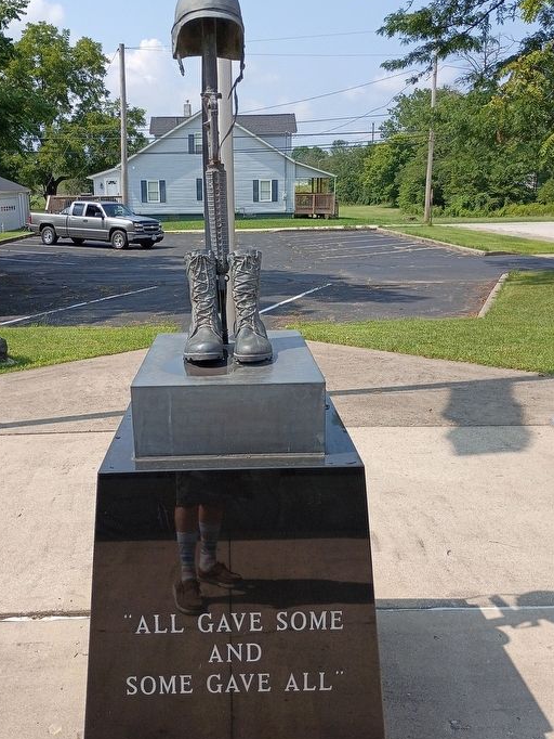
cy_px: 373
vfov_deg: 53.9
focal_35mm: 34
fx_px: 725
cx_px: 239
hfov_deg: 41.7
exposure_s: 1/926
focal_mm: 4.27
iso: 102
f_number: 1.8
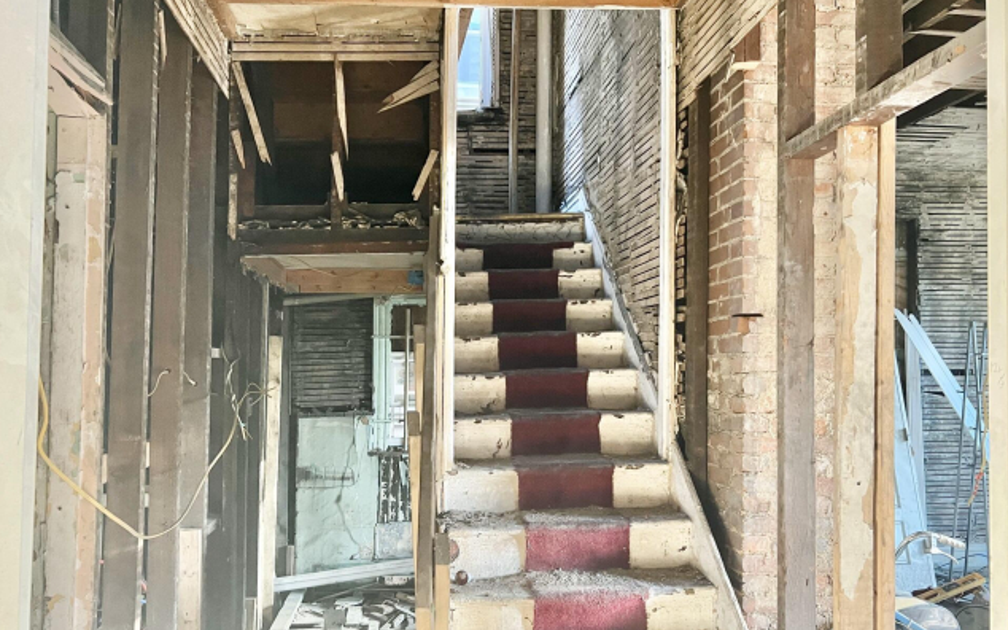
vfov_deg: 43.1
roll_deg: -0.5
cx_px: 497
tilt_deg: +0.7
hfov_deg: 64.6
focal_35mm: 29
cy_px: 342
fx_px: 797
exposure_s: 1/45
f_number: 1.5
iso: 500
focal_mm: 5.7
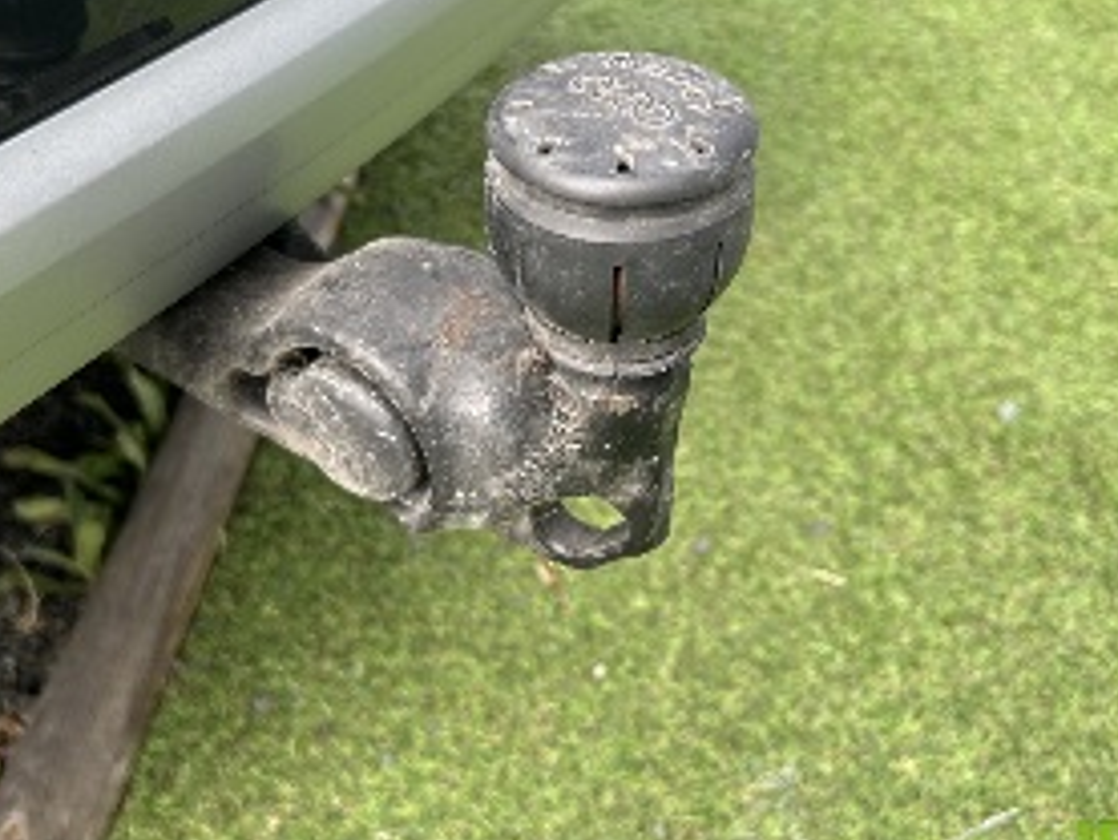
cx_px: 537
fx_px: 1260
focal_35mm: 39
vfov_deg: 36.7
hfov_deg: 47.8
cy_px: 343
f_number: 1.5
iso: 40
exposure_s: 1/282
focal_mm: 5.7
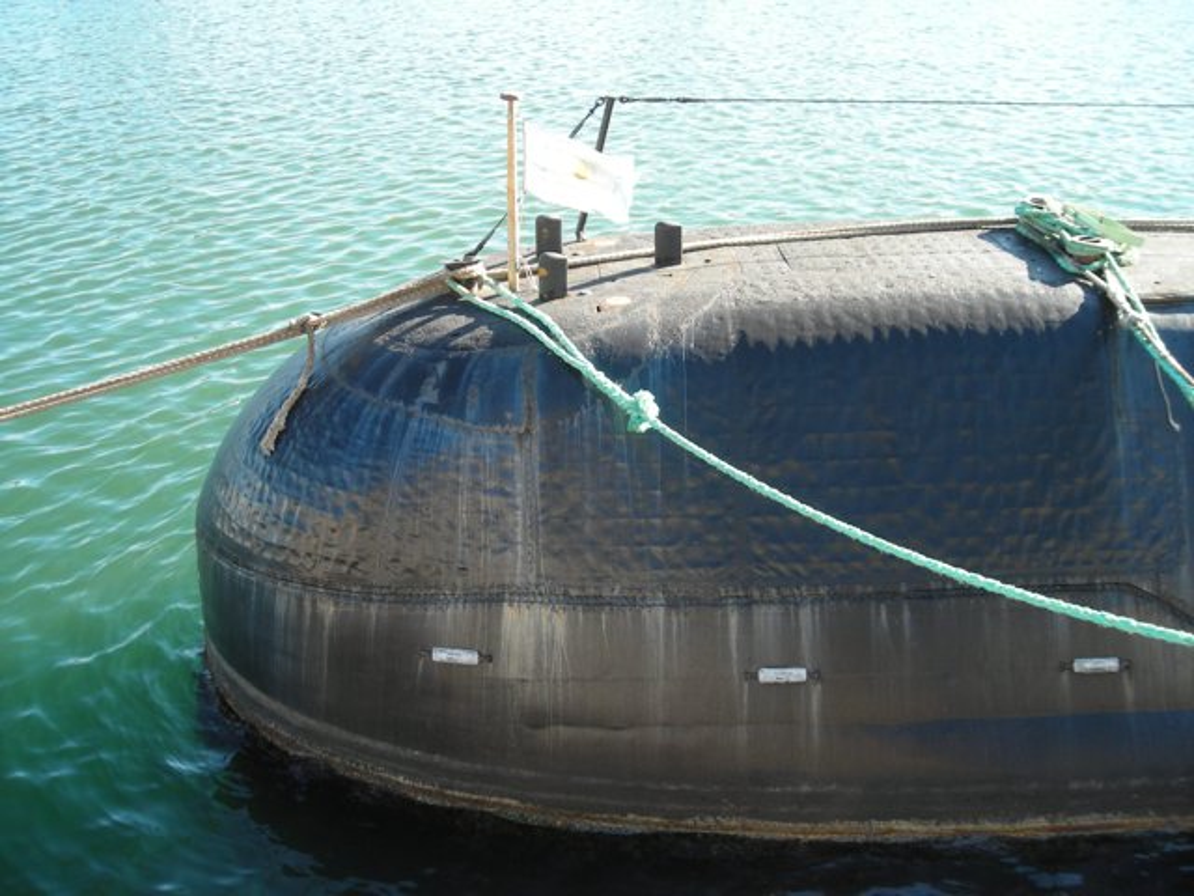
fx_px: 1311
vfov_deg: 37.7
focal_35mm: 38
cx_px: 597
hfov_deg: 49.0
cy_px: 448
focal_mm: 6.3
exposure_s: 1/94.7
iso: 50
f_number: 3.2
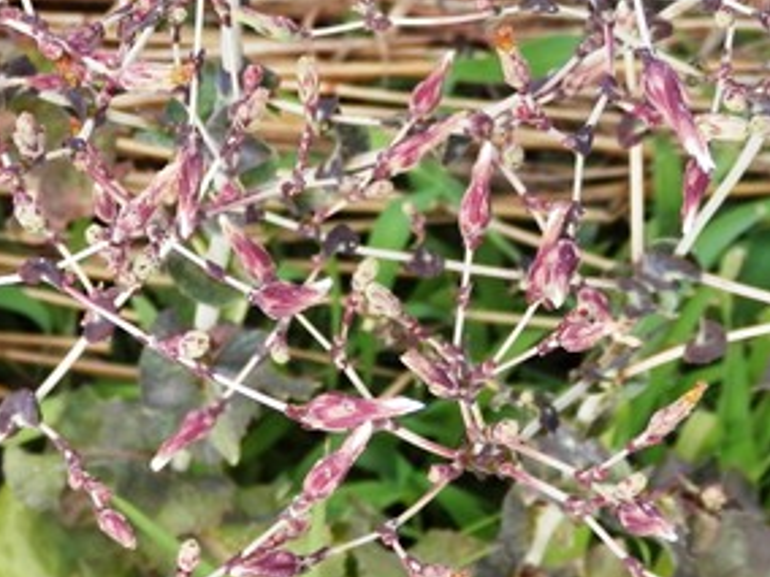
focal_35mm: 111
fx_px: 2469
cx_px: -99
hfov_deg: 17.1
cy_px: 344
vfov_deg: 13.3
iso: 80
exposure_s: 1/100
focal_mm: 8.9
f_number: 4
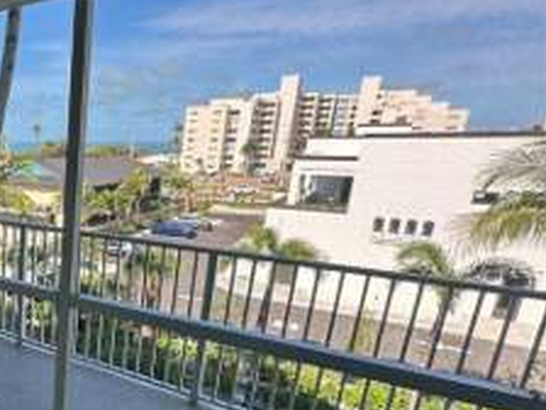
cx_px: -37
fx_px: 473
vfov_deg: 46.1
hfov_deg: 46.5
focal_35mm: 30
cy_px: 271
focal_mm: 2.22
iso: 40
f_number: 2.2
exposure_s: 1/409
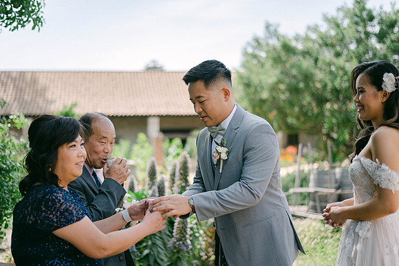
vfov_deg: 27.0
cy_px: 133
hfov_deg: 39.6
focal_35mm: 50
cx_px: 200
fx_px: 554
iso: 100
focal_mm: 50
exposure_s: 1/2000
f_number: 2
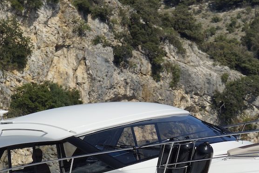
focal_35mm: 361
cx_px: 216
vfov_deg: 3.8
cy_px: 185
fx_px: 2598
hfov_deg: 5.7
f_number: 8
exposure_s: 1/640
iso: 100
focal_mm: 105
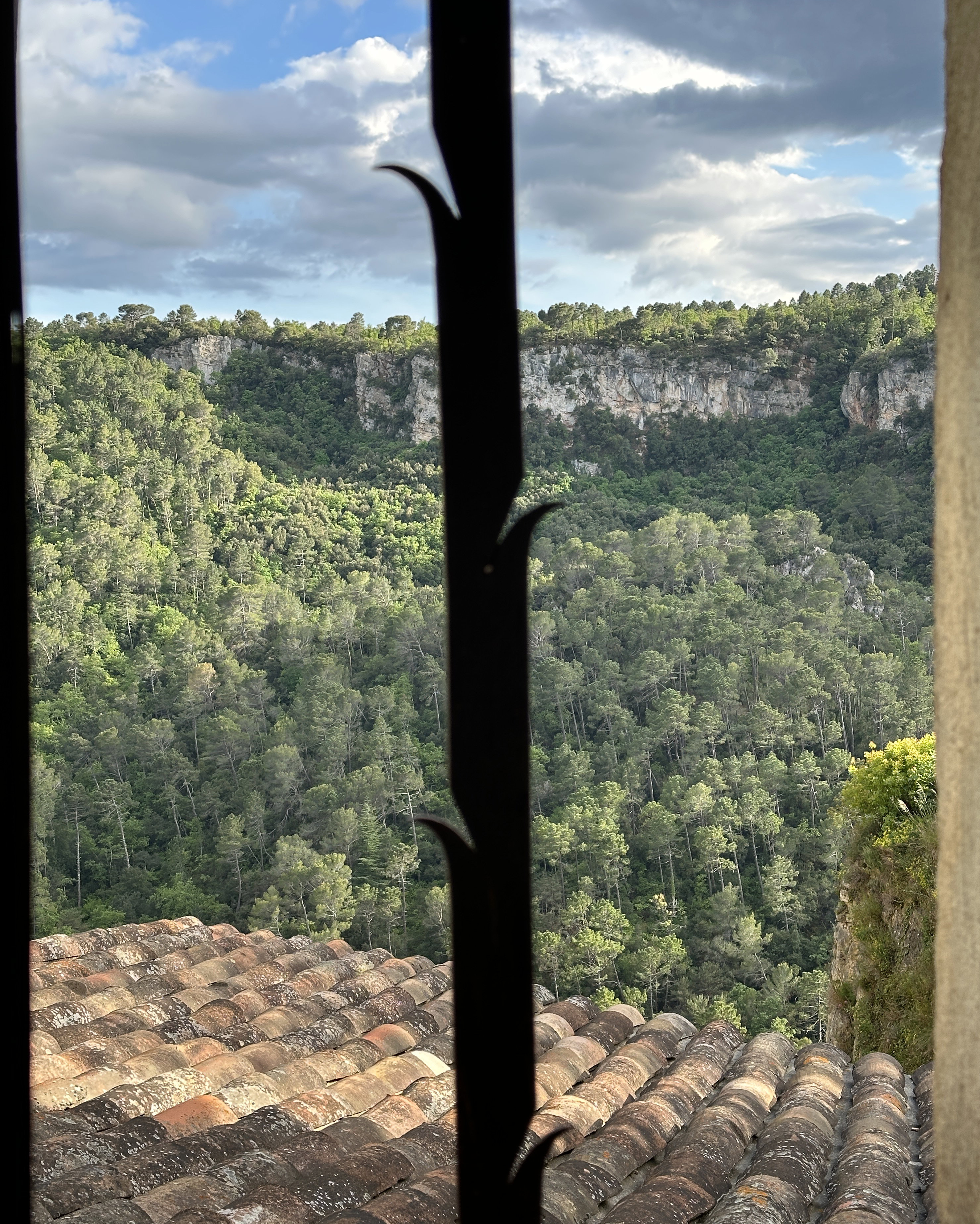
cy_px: 620
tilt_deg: -3.4
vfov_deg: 36.7
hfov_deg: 29.7
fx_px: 1849
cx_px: 490
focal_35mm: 51
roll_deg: -0.7
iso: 64
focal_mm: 6.86
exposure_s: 1/511
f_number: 1.78
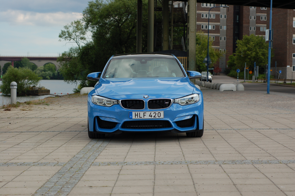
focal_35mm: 75
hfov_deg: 27.0
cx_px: 148
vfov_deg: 18.1
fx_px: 614
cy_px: 98
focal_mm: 50
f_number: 5
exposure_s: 1/800
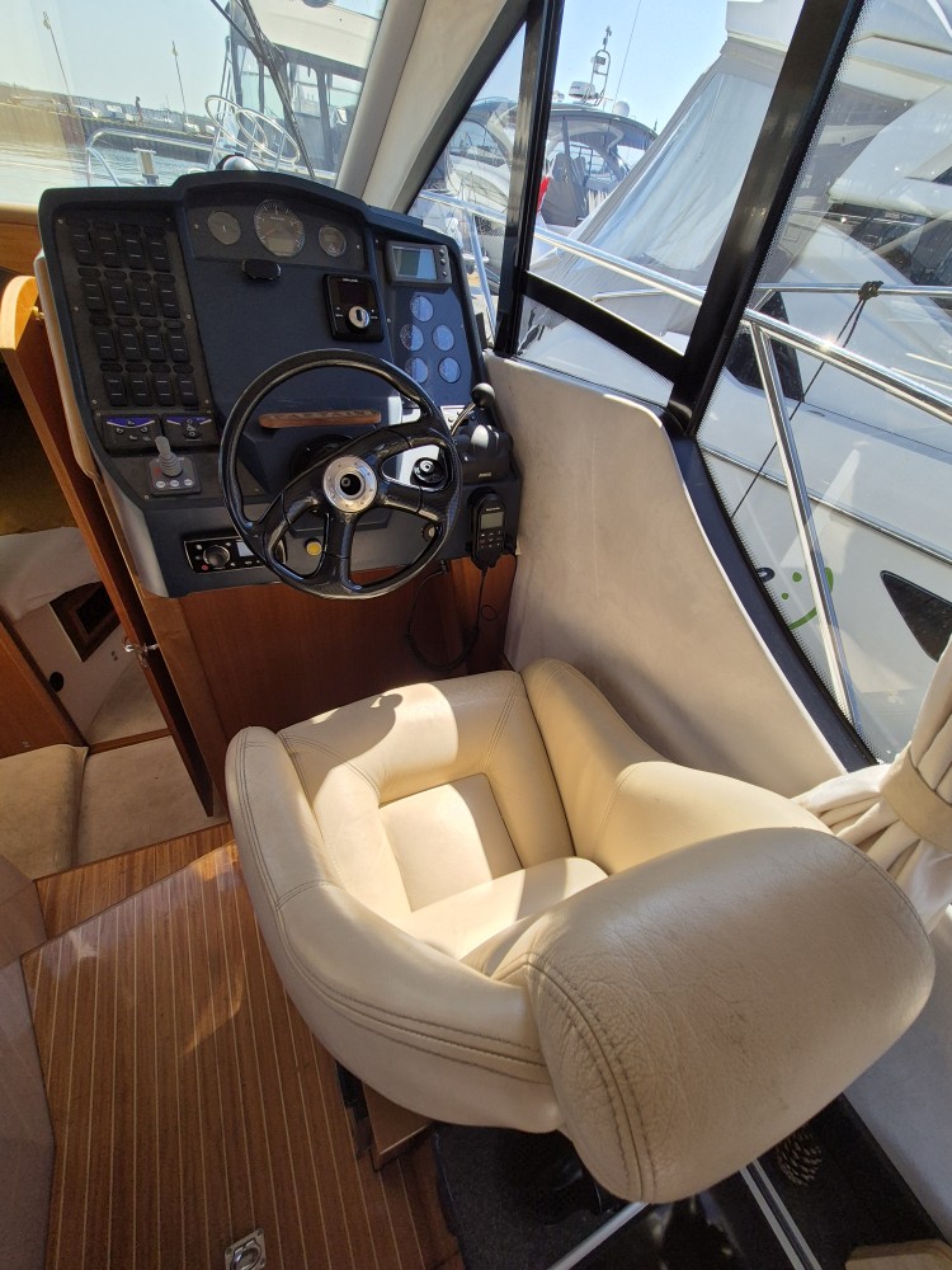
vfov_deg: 106.2
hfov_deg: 89.9
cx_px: 476
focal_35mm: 13
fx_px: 477
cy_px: 635
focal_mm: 2.2
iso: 50
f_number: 2.2
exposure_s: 1/894
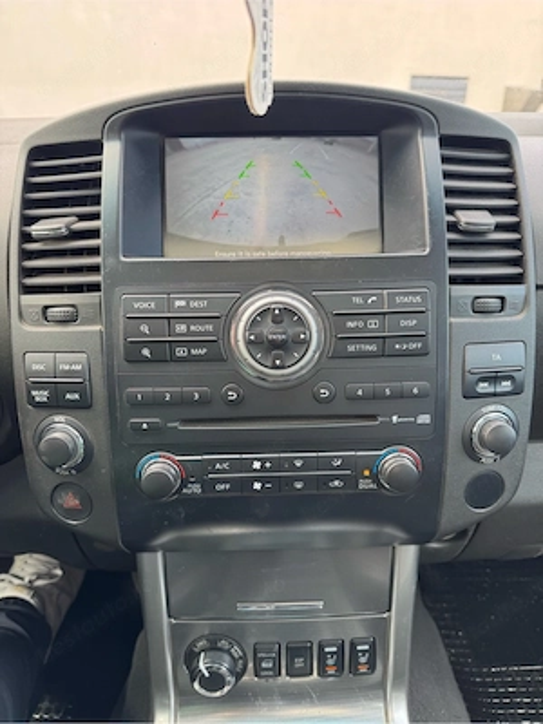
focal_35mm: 24
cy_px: 362
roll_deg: +0.2
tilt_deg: -25.9
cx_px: 272
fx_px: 502
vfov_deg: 71.6
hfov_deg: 56.8
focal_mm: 6.76
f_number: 1.78
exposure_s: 1/90
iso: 80
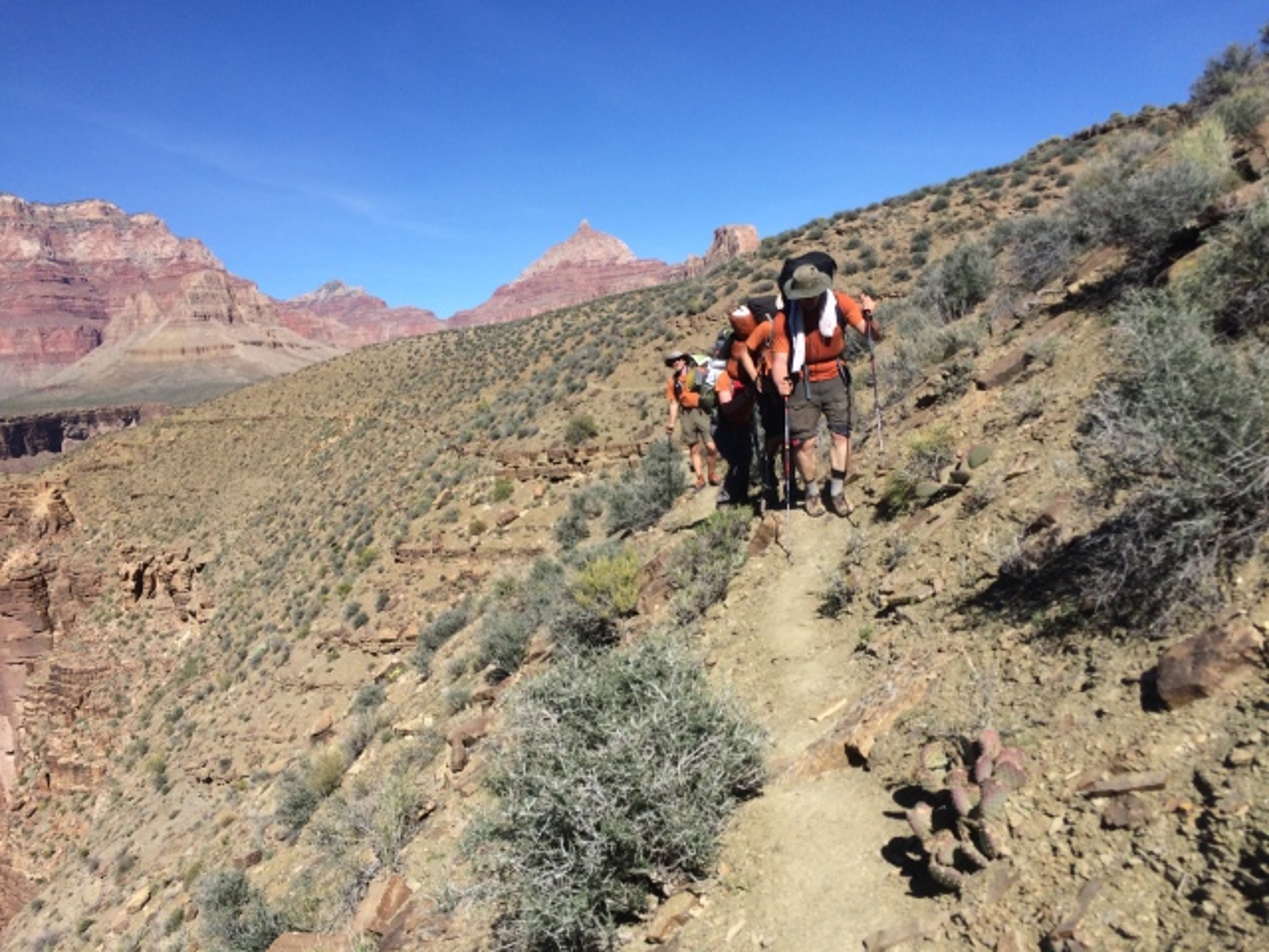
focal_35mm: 29
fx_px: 1063
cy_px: 476
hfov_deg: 61.7
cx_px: 634
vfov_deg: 48.2
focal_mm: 4.15
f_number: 2.2
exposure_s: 1/2415
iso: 32
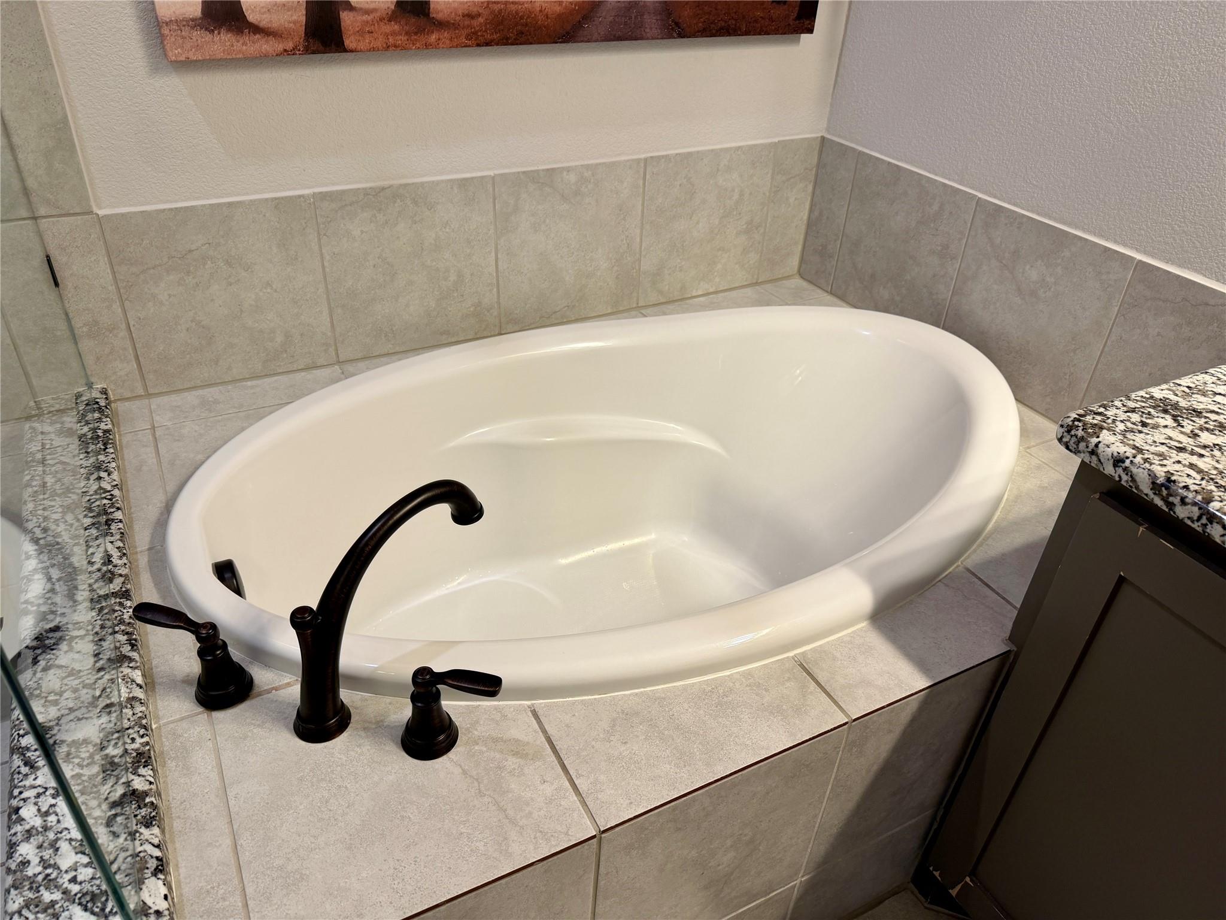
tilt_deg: -34.8
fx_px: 850
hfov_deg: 71.6
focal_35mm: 24
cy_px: 460
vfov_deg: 56.8
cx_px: 613
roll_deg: -3.3
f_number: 1.78
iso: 100
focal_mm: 6.76
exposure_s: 1/60
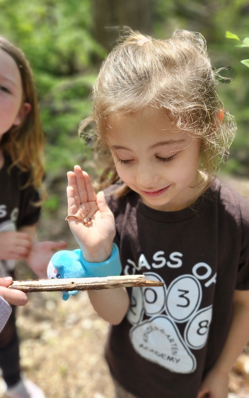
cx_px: 122
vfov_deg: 72.5
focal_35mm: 25
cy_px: 195
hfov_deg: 49.3
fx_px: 272
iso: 25
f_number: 1.8
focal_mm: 5.54
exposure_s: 1/151
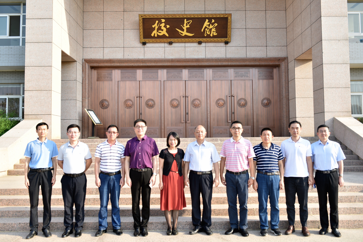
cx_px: 182
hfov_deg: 55.8
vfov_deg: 38.9
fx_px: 343
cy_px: 121
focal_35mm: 34
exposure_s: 1/100
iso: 100
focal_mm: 34
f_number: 5
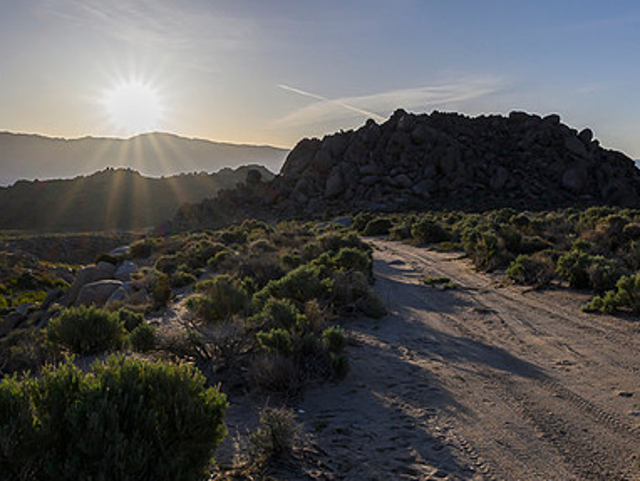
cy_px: 273
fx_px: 648
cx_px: 345
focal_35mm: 35
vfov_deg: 40.7
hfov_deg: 52.5
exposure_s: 1/1000
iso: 800
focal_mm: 24
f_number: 16
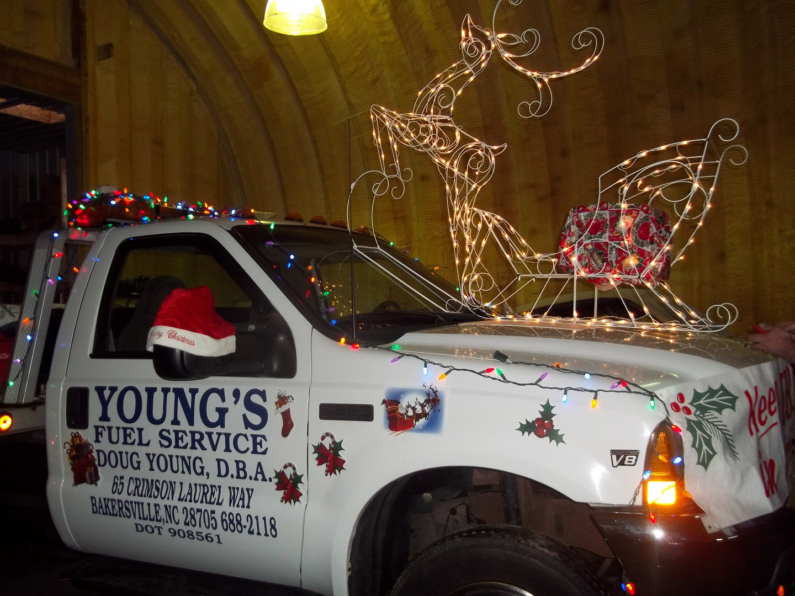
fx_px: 735
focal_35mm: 32
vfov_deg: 44.2
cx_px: 398
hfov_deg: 56.8
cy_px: 298
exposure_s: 1/30
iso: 160
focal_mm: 5.7
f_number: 2.9
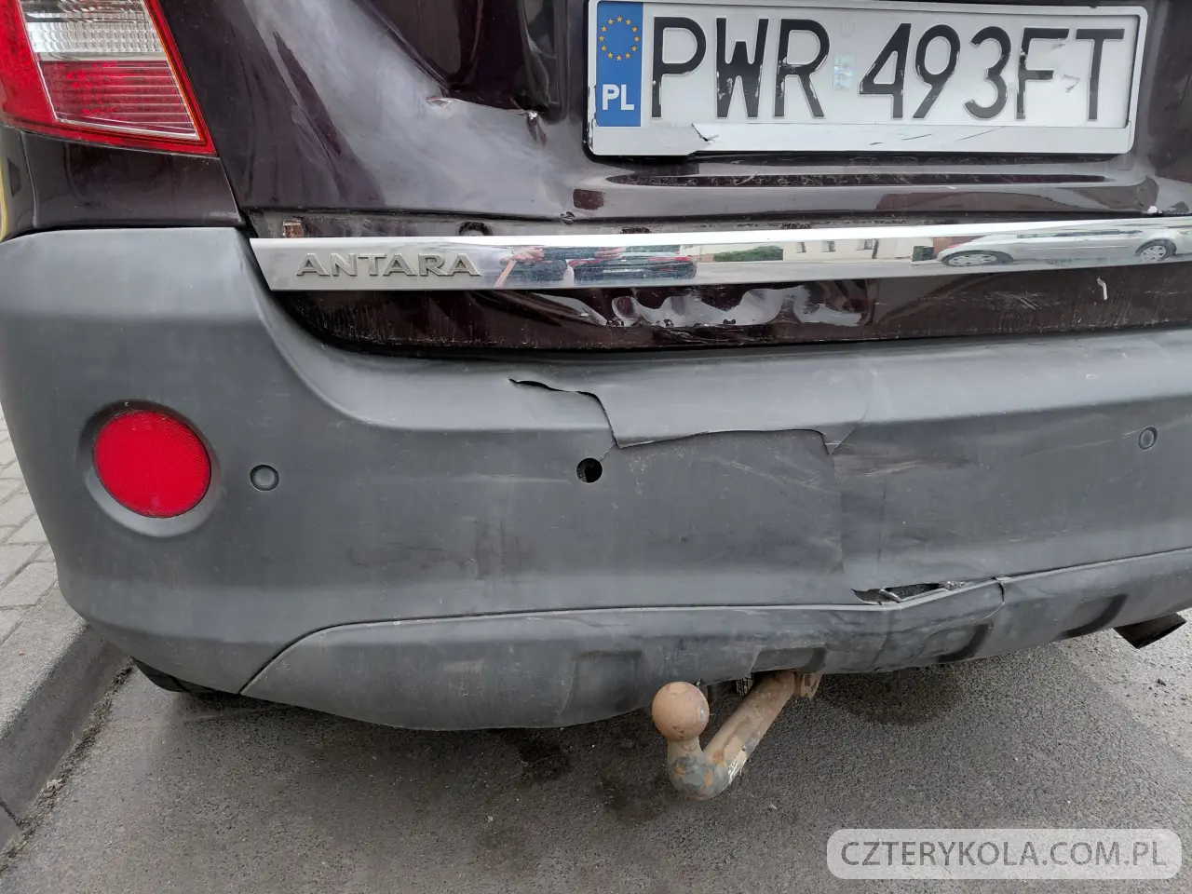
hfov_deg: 69.4
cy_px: 447
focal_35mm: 25
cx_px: 596
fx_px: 861
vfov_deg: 54.9
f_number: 1.8
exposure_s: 1/60
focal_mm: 4.69
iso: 250
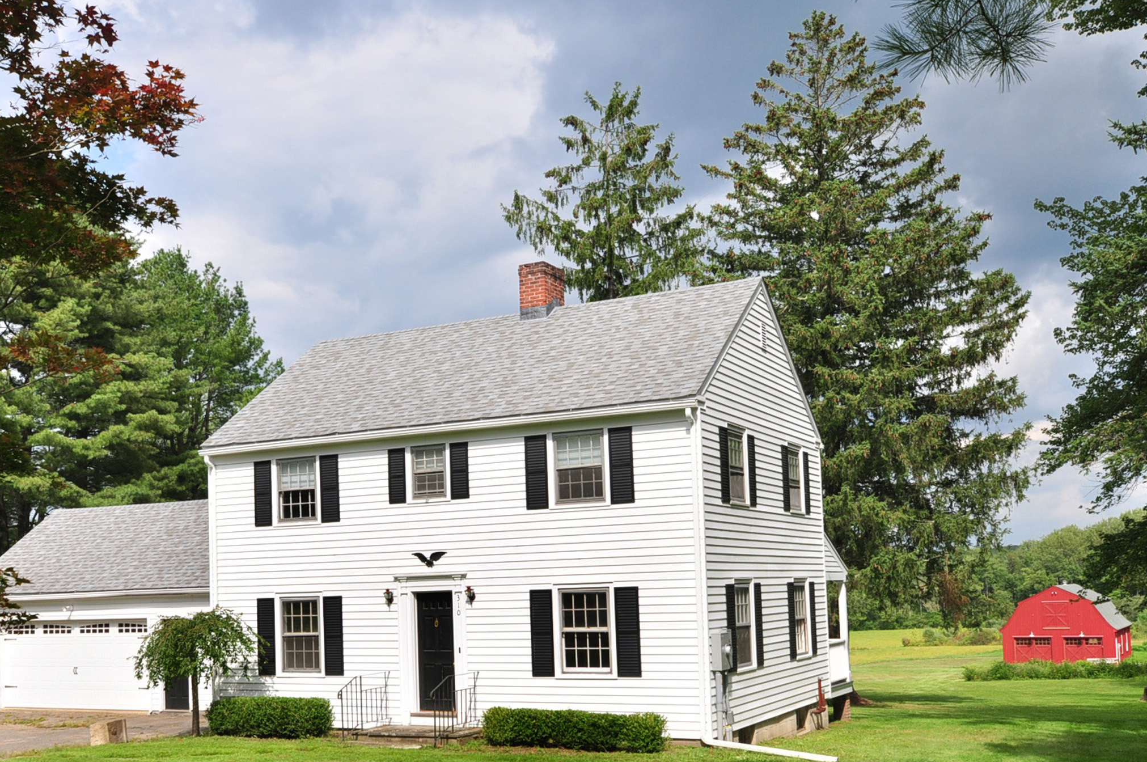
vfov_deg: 30.9
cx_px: 473
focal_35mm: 43
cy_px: 505
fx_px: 1368
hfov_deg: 45.3
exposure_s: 1/400
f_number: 9
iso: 200
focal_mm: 20
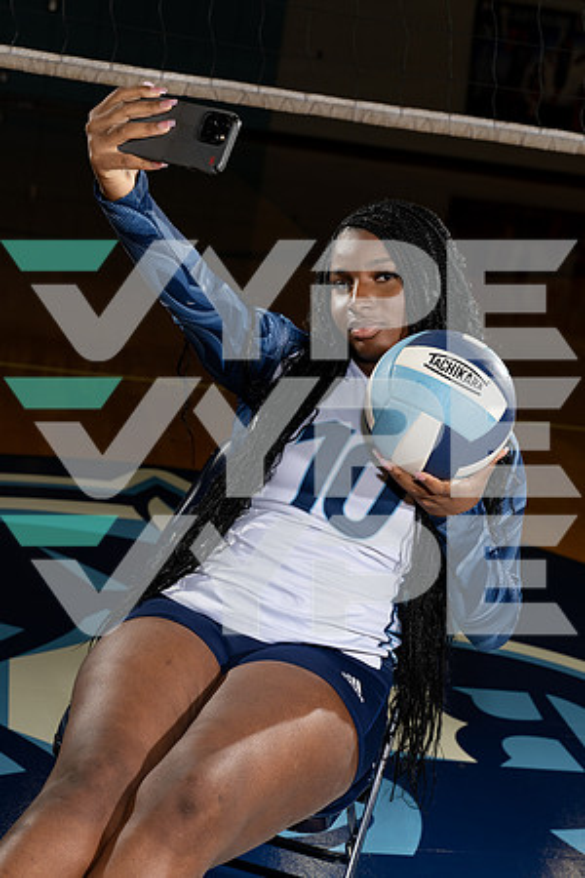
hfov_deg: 21.2
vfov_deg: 31.4
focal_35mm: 64
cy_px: 439
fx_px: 1560
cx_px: 292
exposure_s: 1/250
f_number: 6.3
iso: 250
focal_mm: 64
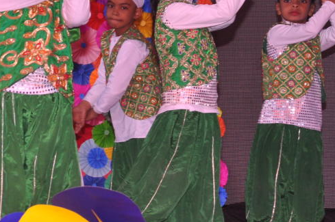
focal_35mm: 243
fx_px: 2259
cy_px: 86
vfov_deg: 5.6
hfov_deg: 8.4
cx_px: 14
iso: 640
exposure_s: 1/160
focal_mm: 66
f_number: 10
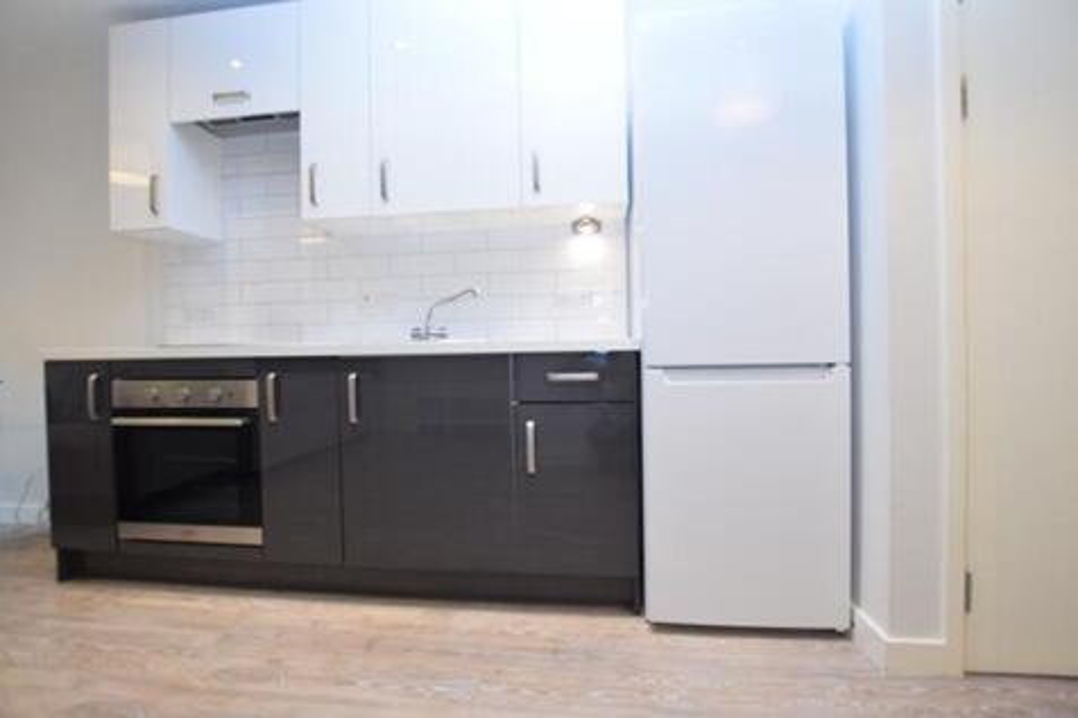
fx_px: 449
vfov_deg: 77.3
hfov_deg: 100.4
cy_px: 359
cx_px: 539
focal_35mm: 15
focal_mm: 10
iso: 640
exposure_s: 1/60
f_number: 4
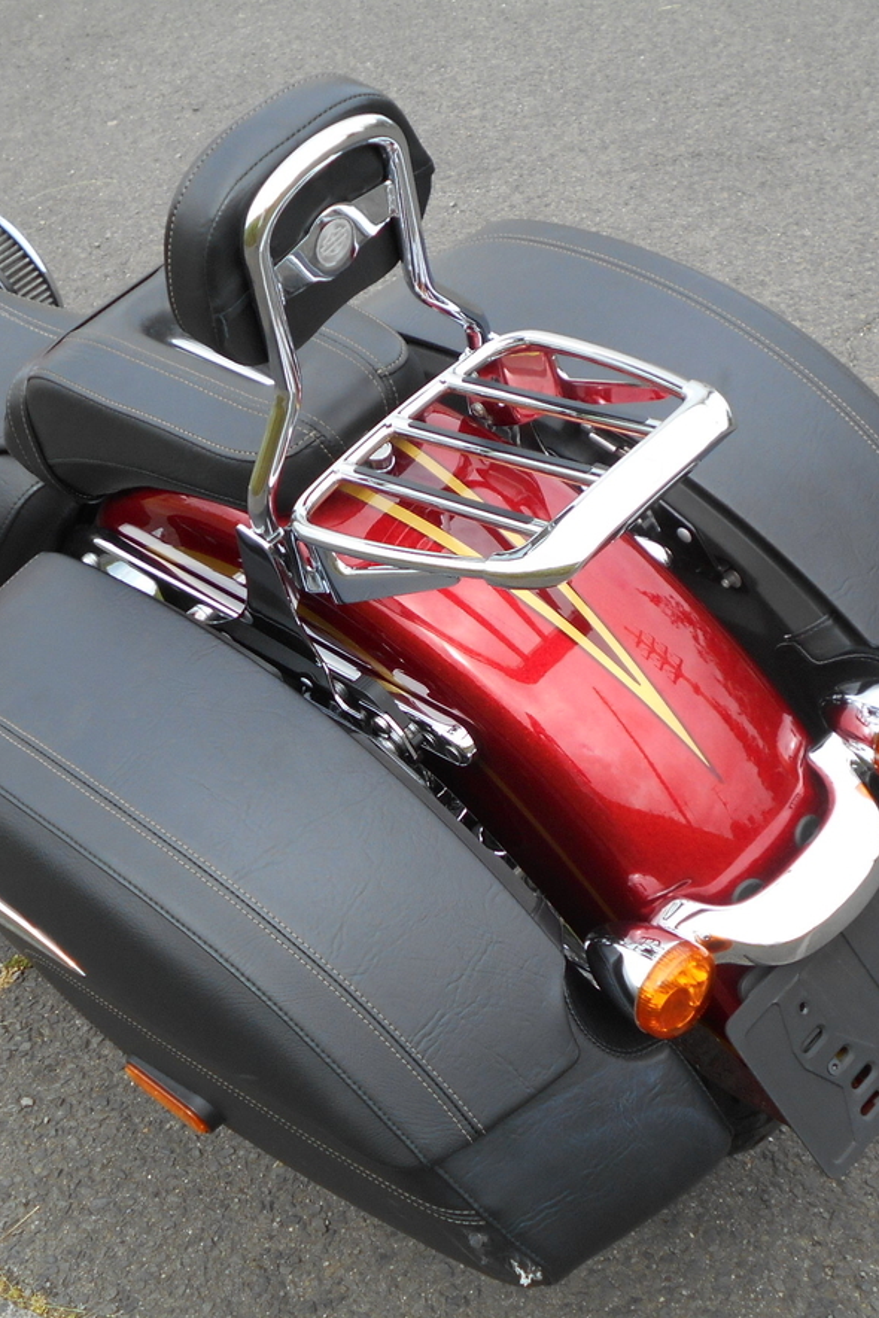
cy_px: 667
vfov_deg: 36.2
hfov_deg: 24.6
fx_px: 2014
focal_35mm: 55
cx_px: 474
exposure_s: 1/250
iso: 80
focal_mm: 6.7
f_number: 3.9
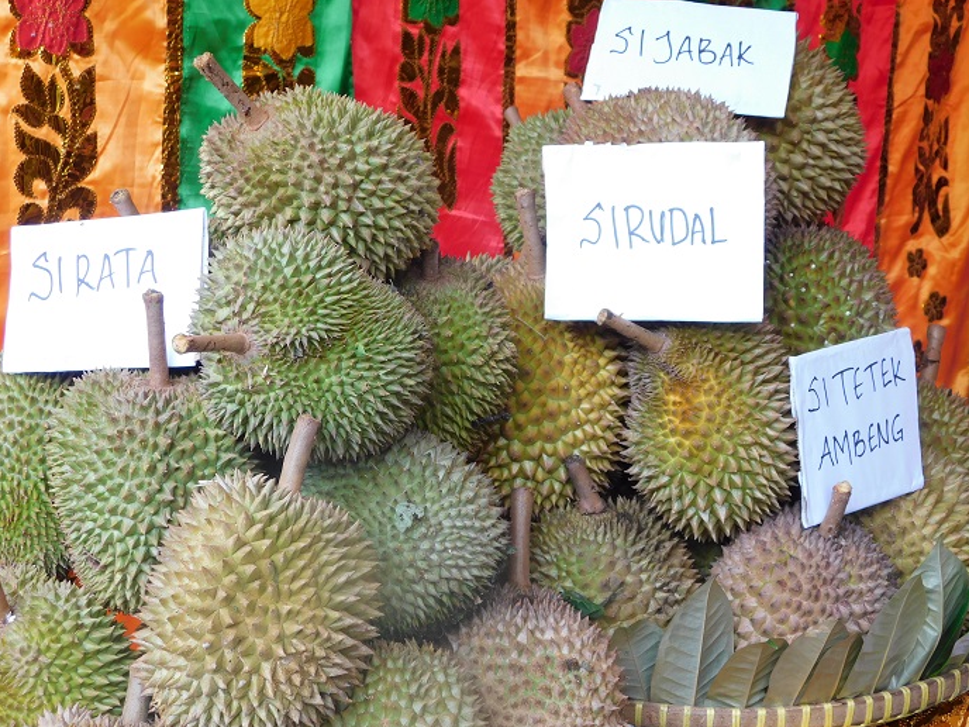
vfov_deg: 24.4
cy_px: 367
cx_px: 479
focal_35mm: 60
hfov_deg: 32.2
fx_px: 1680
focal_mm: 10.4
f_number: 4
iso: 125
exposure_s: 1/30
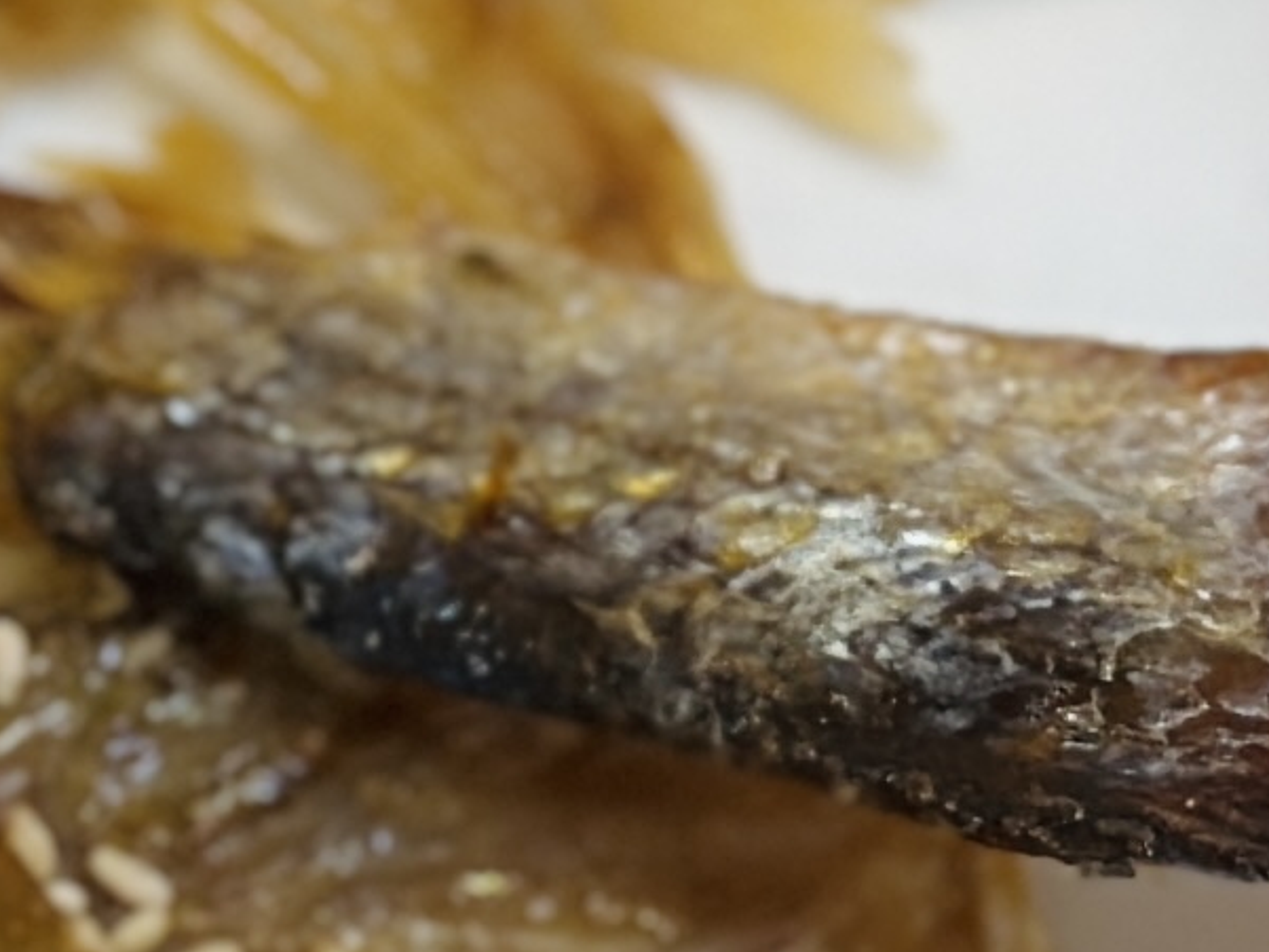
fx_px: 11807
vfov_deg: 4.6
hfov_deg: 6.0
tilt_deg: -55.2
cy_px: 519
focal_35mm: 322
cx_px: -1267
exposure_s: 1/120
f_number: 1.78
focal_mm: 6.86
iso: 80
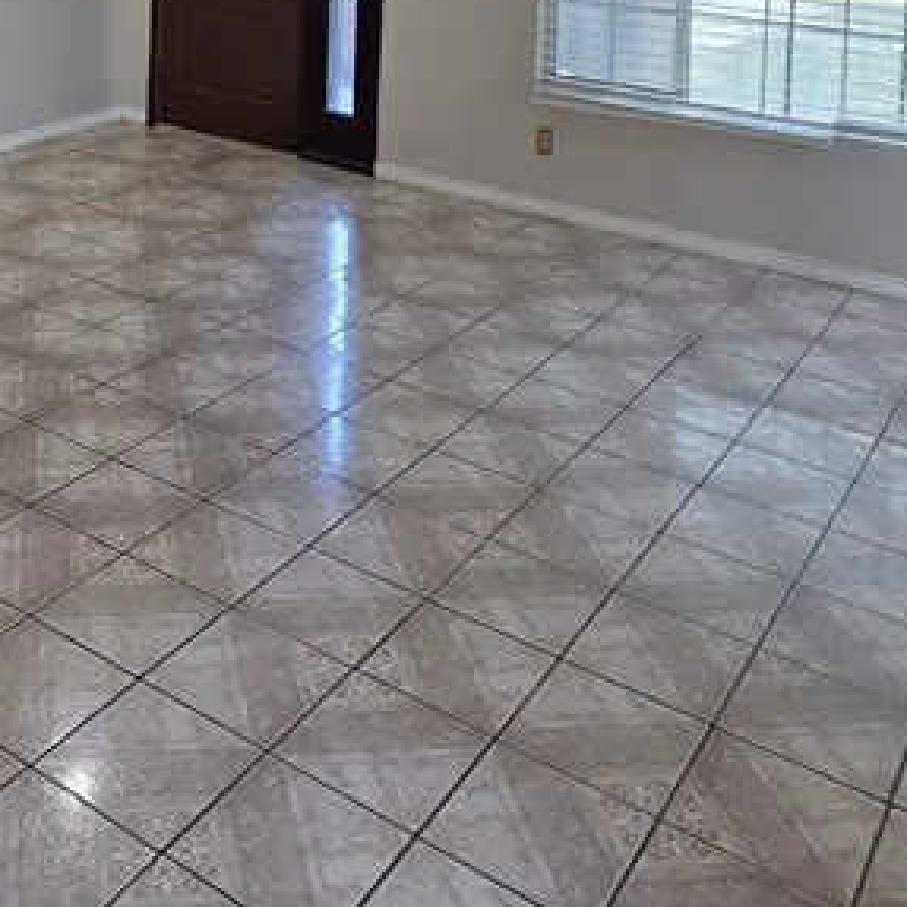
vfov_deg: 34.0
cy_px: -149
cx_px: 171
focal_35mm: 41
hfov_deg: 39.2
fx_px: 1215
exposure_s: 1/60
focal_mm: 2.2
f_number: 2.2
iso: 200
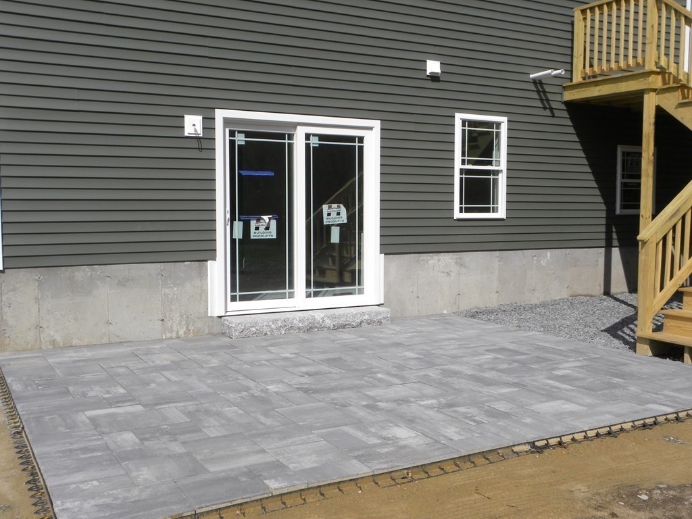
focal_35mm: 37
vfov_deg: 38.7
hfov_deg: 50.1
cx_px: 346
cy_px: 260
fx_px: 740
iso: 64
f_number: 7.1
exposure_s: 1/356
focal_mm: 6.6
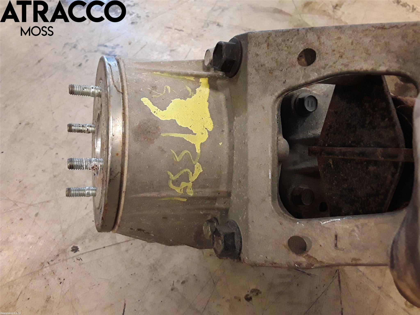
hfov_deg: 63.4
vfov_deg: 49.7
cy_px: 158
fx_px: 340
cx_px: 210
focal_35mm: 28
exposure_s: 1/50
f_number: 1.9
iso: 200
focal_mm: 2.91
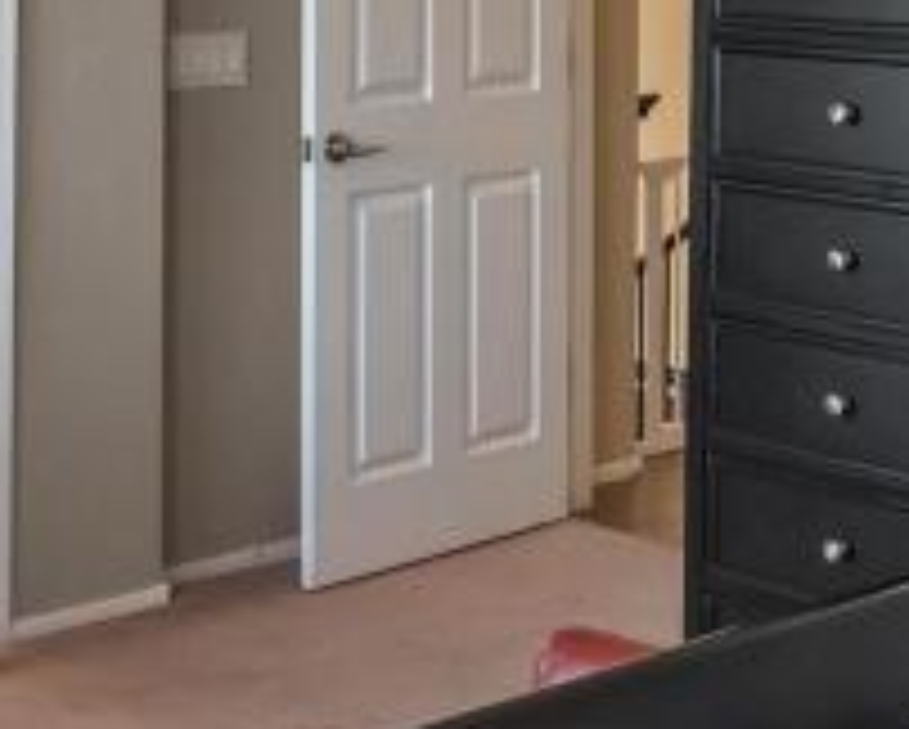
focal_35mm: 80
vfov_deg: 18.4
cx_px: 356
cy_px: -92
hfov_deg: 23.8
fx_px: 2154
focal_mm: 15
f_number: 4.5
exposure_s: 1/80
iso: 3200
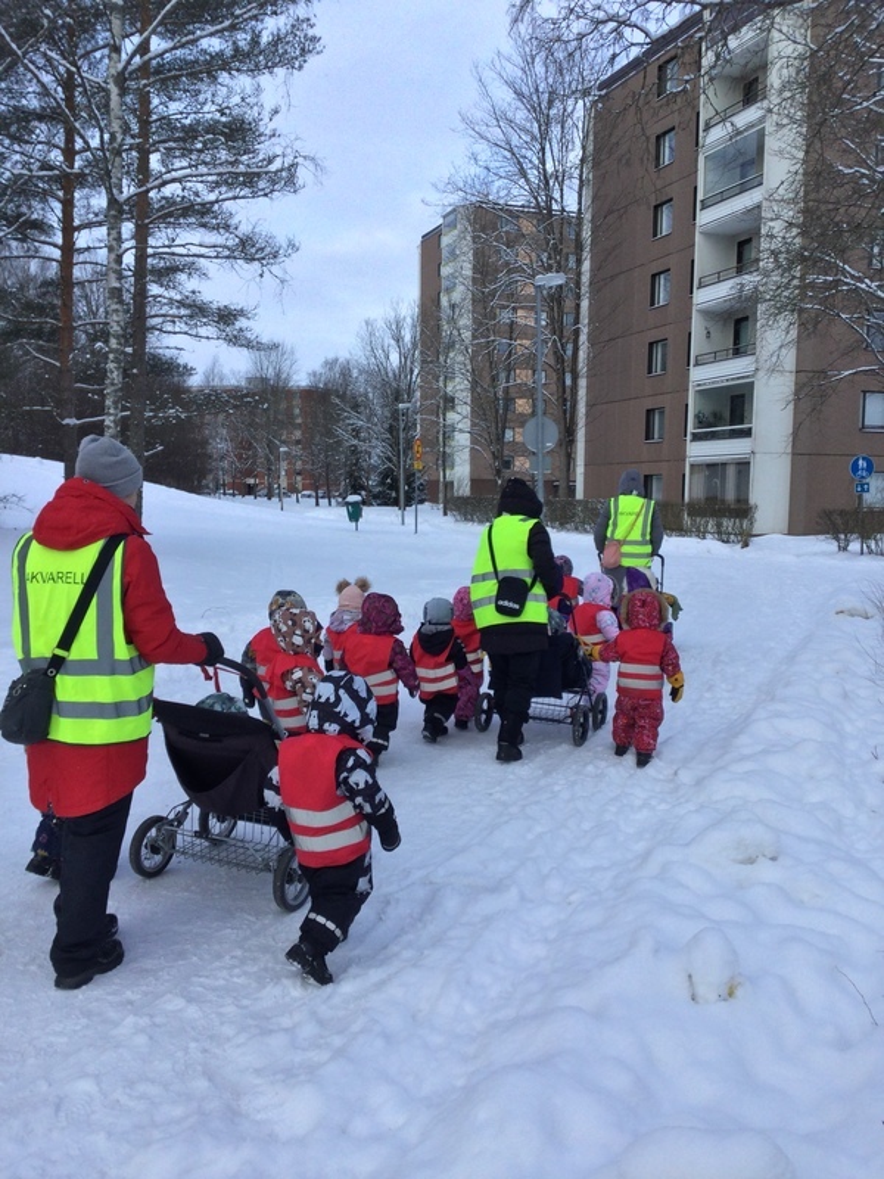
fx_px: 1056
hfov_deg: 45.4
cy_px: 590
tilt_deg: -8.3
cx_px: 442
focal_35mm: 31
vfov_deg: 58.4
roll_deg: +1.3
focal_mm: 3.3
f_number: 2.4
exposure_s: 1/364
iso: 25
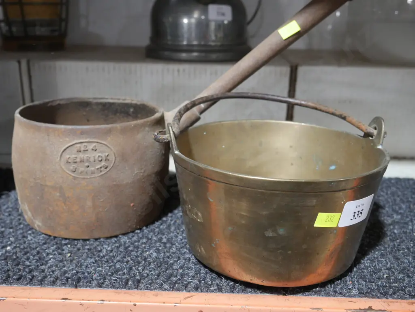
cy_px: 156
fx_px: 456
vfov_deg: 37.8
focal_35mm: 38
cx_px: 208
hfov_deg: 49.0
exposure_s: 1/60
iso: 1000
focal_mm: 19
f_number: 4.1
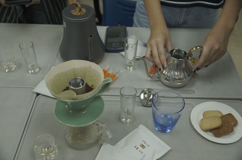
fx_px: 262
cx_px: 121
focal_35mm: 39
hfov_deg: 49.6
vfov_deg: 34.1
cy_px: 80
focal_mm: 26
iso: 100
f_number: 4
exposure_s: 1/30
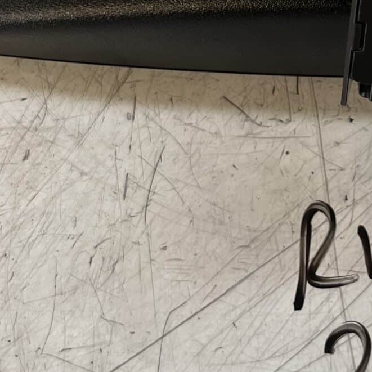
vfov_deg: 19.1
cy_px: 24
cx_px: 379
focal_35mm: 89
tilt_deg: -74.1
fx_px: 1082
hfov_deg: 18.9
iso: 64
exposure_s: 1/122
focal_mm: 5.1
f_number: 1.6
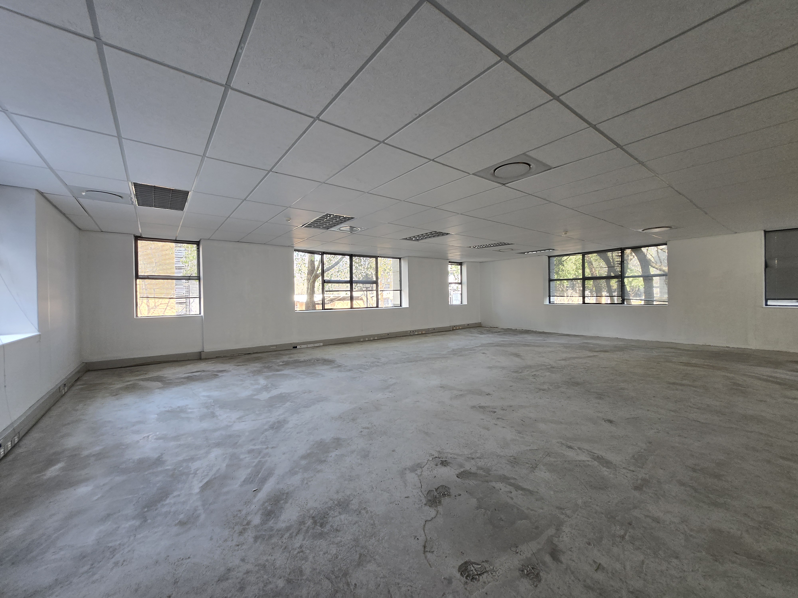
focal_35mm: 13
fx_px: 300
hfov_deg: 106.2
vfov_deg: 89.9
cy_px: 299
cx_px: 399
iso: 50
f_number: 2.2
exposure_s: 1/50
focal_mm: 1.7
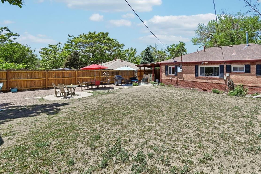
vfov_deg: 61.0
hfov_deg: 81.8
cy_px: 65
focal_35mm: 20
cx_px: 169
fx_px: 145
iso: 64
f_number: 10
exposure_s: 1/100
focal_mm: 14
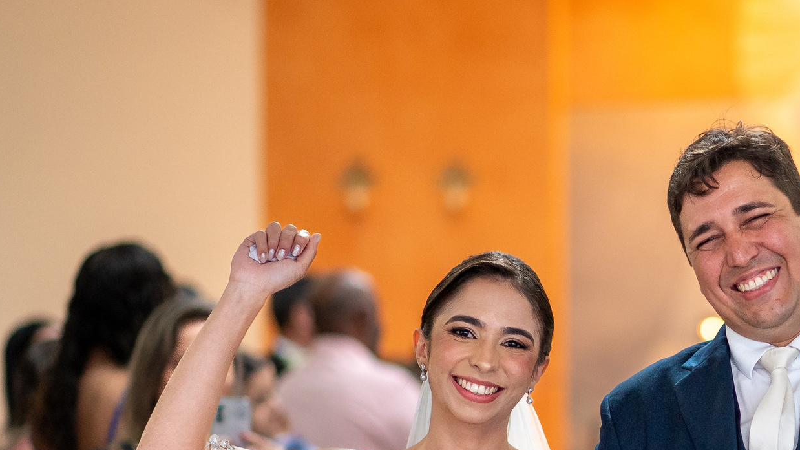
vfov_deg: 6.6
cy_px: 446
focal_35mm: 184
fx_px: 3903
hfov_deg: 11.6
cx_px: 706
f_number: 2
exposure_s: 1/250
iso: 2500
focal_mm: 85
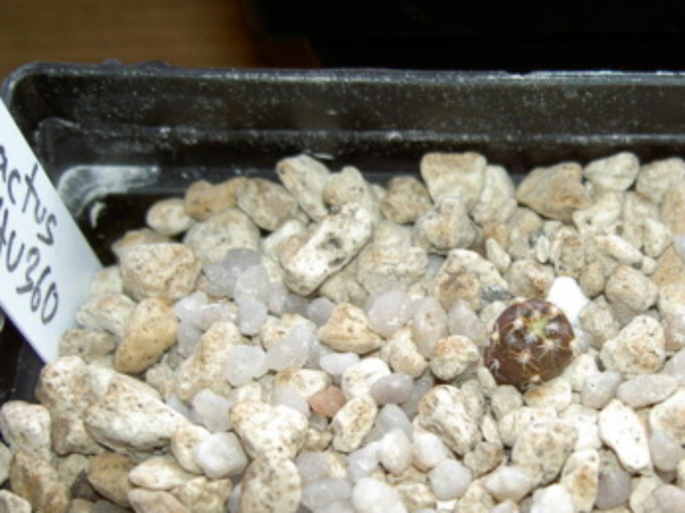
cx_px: 524
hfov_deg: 25.6
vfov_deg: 19.6
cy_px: 331
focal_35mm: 75
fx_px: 1484
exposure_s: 1/80
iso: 50
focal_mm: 8
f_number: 2.8
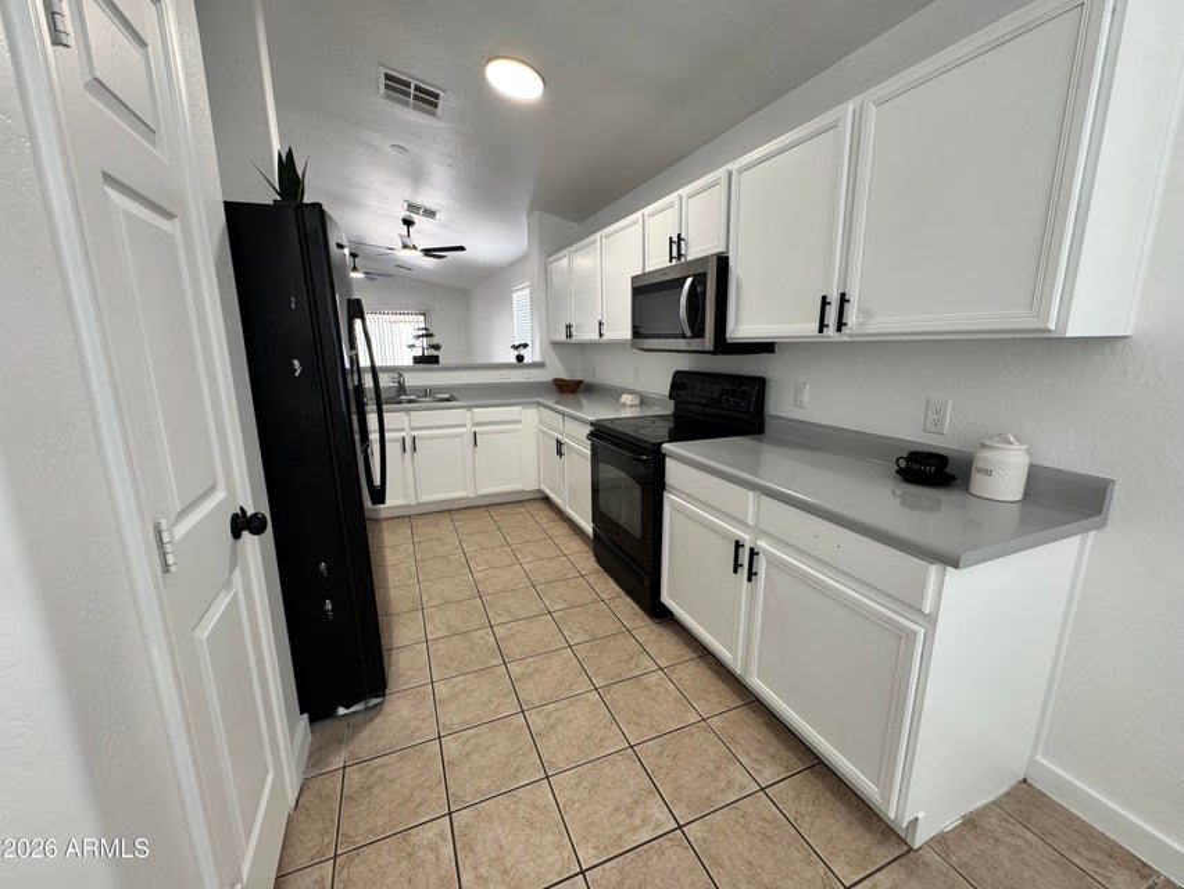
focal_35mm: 14
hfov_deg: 102.1
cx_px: 592
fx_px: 479
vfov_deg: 85.7
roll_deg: +0.8
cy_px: 444
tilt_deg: -11.8
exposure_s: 1/120
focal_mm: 2.22
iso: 200
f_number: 2.2
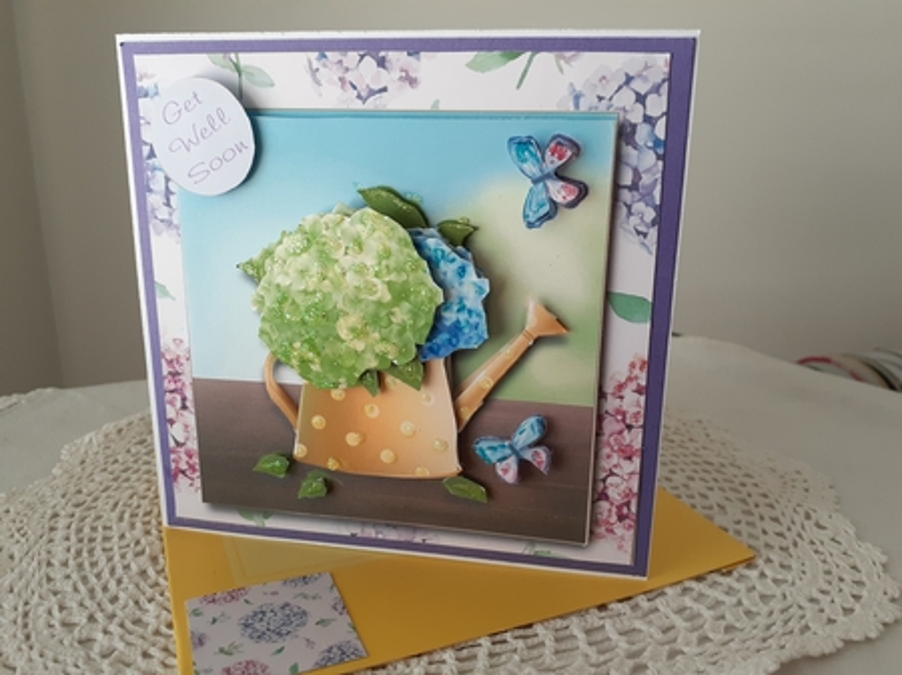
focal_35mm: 27
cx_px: 451
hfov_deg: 65.4
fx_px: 703
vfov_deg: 51.3
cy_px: 338
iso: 80
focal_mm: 3.6
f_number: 1.9
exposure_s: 1/50
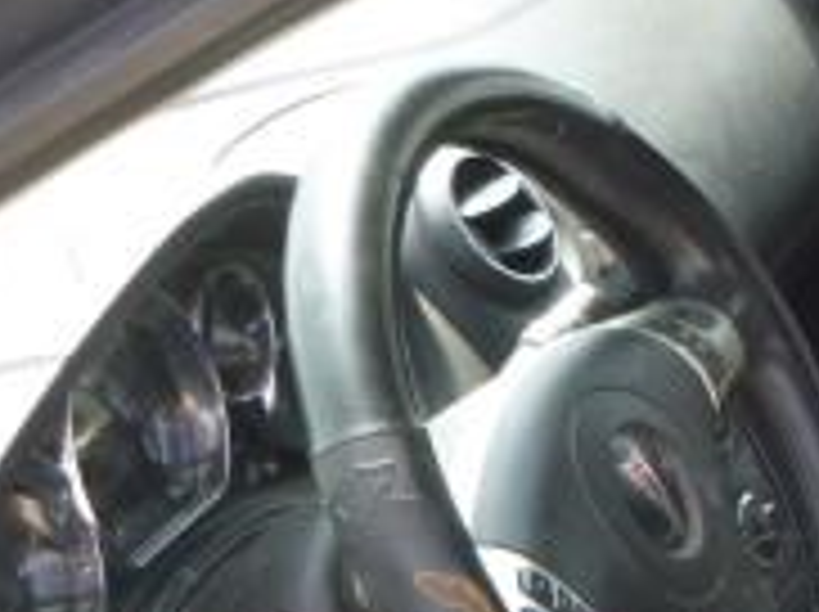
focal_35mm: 110
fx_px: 2599
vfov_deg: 13.0
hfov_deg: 16.2
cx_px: 1278
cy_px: 806
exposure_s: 1/60
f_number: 3.9
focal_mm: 4.5
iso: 100
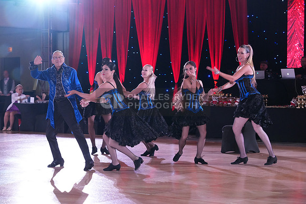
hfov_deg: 23.4
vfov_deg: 15.7
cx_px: 153
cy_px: 102
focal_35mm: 87
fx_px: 740
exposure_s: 1/250
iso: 5000
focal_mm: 87
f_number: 5.6
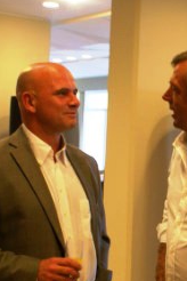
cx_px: 217
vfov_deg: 25.9
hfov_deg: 16.8
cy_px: 184
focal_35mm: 78
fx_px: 608
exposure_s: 1/20
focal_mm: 20
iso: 400
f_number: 4
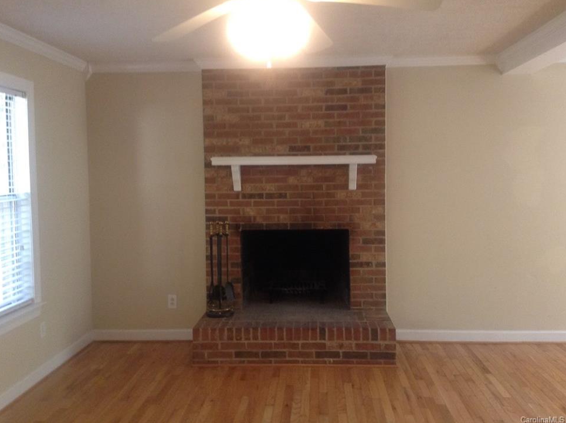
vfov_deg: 40.6
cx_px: 287
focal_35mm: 35
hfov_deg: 52.7
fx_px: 571
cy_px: 201
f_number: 2.4
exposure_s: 1/24
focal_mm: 3.3
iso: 100
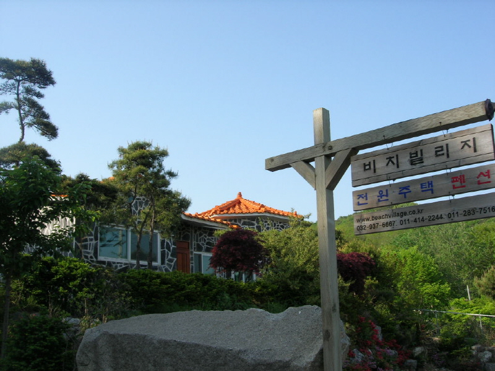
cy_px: 186
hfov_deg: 49.0
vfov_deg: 37.7
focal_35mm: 38
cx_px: 248
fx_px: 543
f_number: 4.8
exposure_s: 1/337
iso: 64
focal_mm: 7.8
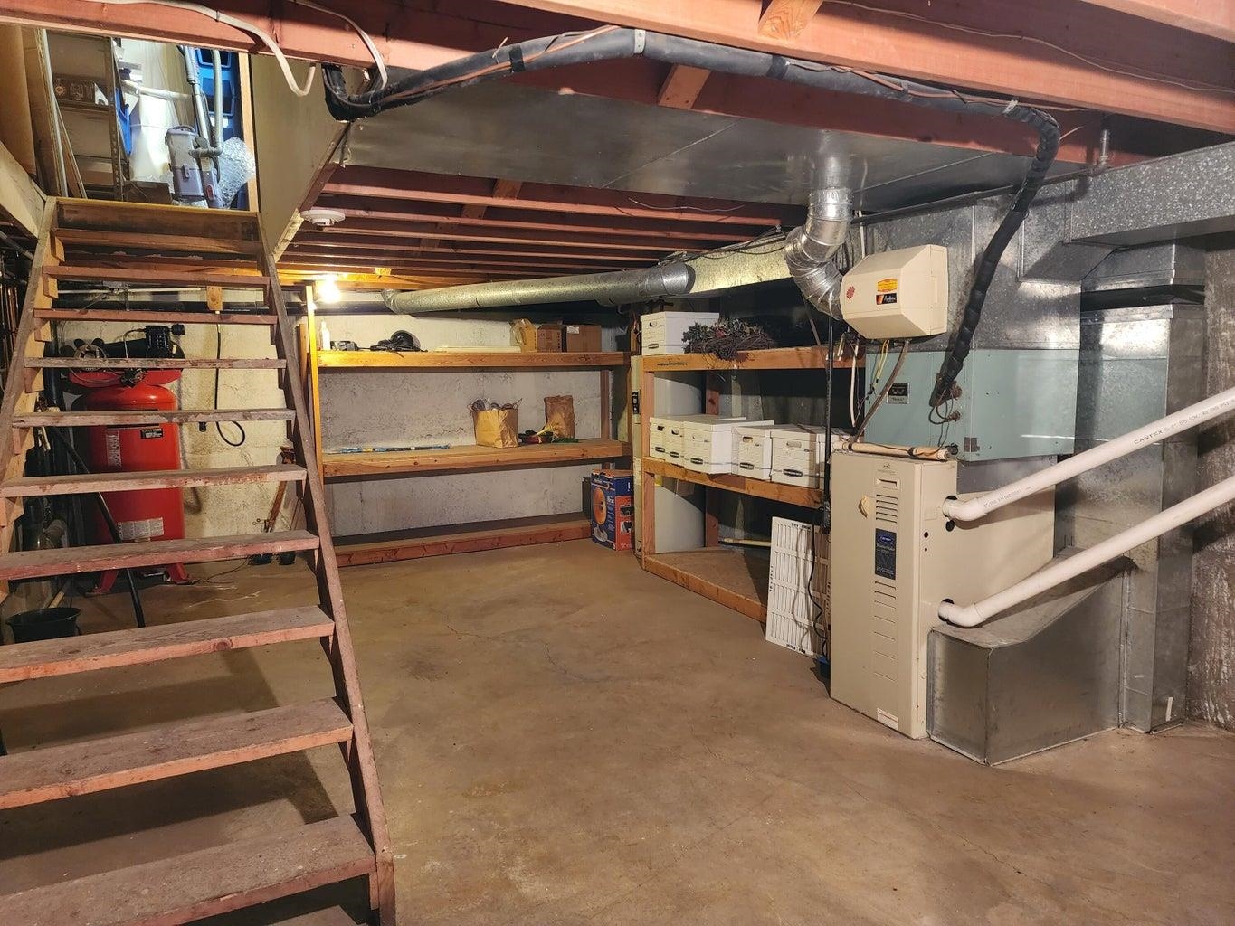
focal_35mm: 23
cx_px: 618
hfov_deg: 73.9
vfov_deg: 58.9
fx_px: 821
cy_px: 463
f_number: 1.8
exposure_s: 1/30
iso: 640
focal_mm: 6.4
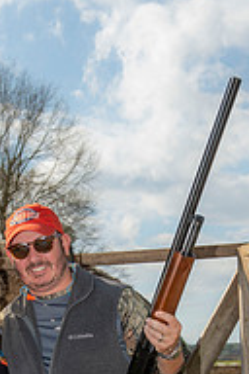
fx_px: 1069
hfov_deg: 13.3
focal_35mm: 103
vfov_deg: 18.9
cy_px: 432
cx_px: 75
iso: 50
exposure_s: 1/250
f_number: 6.3
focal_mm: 44
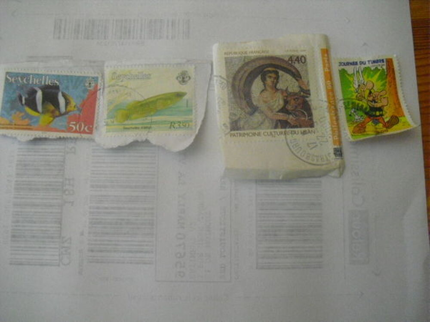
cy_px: 161
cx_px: 215
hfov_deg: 51.4
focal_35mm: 36
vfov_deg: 39.7
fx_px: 447
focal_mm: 6.3
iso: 800
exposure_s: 1/30
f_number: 3.1
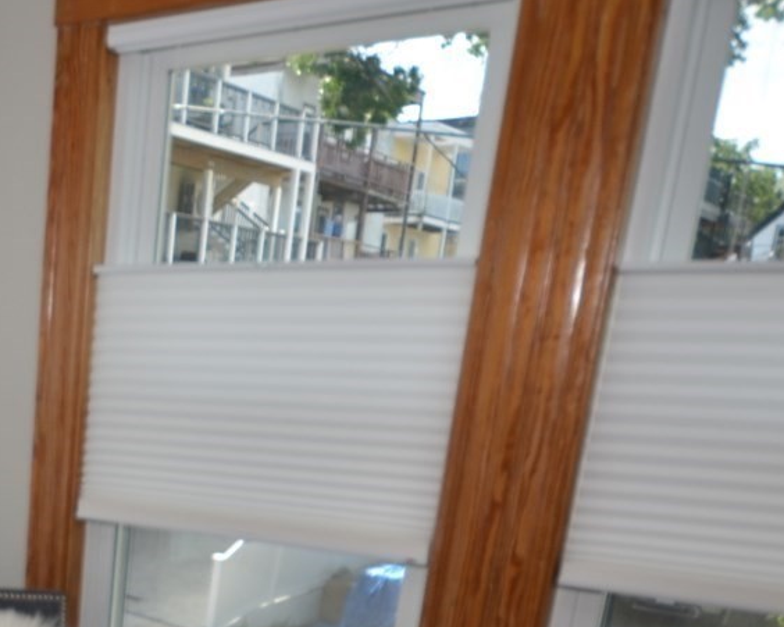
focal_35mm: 51
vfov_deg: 26.3
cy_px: 759
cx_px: -76
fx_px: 1183
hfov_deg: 32.3
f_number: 3.5
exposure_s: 1/200
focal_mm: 10
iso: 100
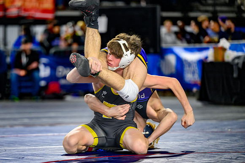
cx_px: 104
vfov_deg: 7.0
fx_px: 1338
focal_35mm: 197
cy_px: 93
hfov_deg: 10.5
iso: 2000
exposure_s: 1/800
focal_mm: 165
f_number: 2.8
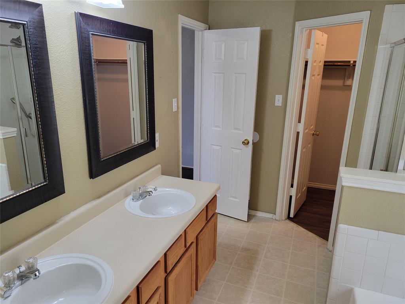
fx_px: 304
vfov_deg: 53.1
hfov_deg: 67.3
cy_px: 152
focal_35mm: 26
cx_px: 202
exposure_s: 1/59
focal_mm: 5.4
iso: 250
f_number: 1.8
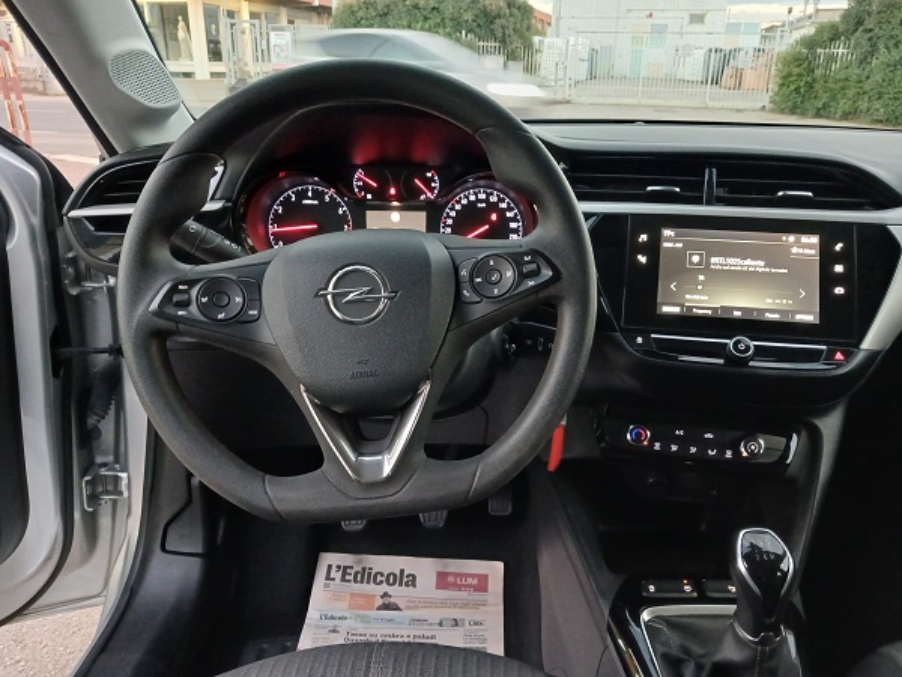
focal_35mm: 27
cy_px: 338
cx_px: 451
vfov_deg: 51.4
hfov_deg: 65.3
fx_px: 704
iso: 500
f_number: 1.8
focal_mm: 3.98
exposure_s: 1/20
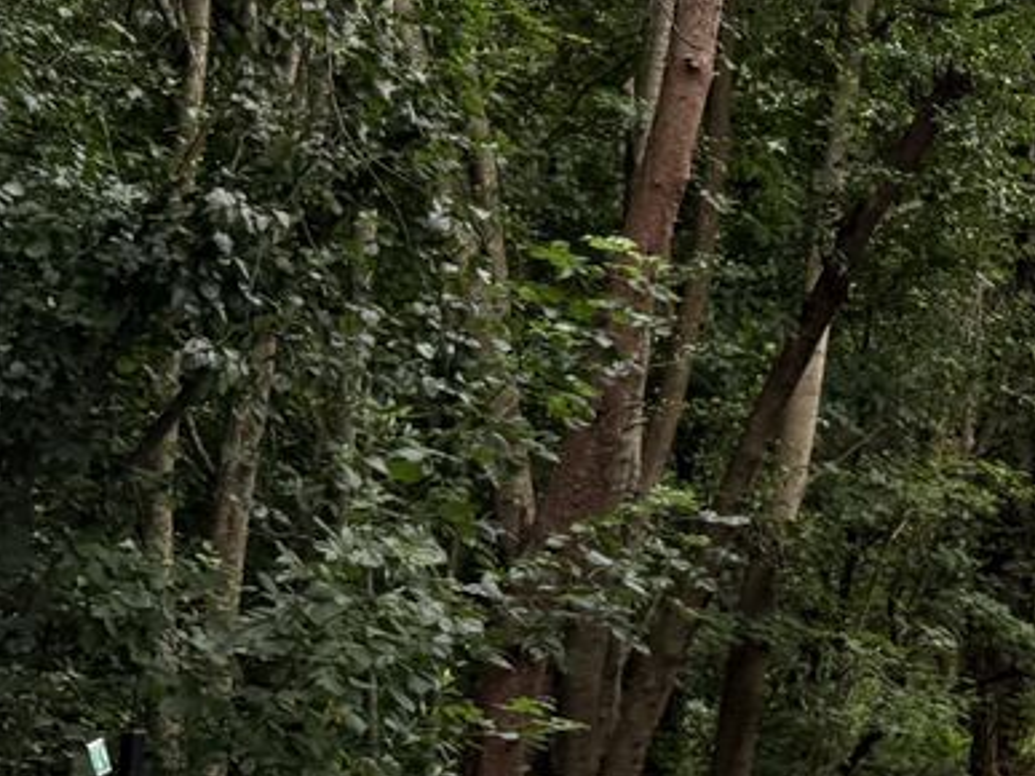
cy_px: -25
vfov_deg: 15.6
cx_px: 1484
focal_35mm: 93
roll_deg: +0.0
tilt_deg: +11.4
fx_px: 2780
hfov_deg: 18.9
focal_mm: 6.76
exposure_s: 1/169
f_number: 1.78
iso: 64
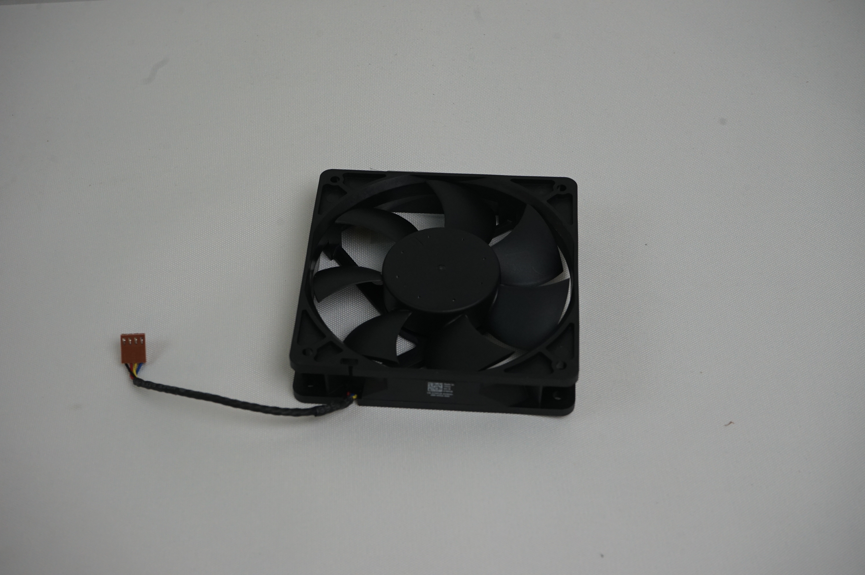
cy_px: 288
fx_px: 1320
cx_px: 432
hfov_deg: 36.3
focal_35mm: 55
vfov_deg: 24.6
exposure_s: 1/60
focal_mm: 55
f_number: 10
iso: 1000
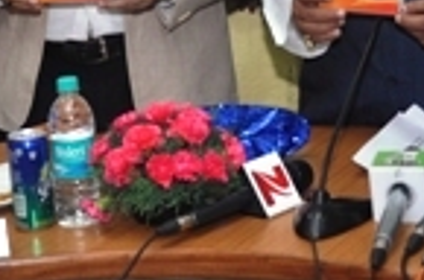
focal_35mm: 155
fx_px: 1822
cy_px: -149
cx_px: 246
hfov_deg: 13.3
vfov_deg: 8.6
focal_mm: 30
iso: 320
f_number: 5.6
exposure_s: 1/125
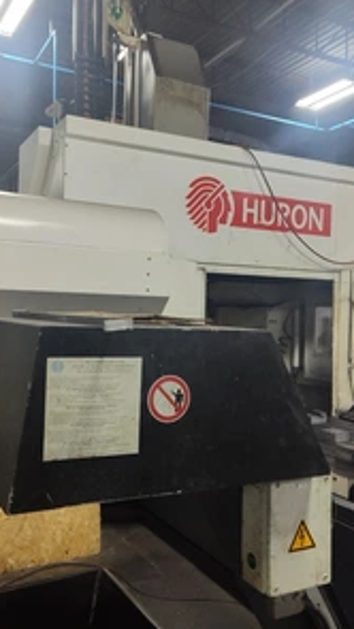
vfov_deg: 58.0
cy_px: 311
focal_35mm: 34
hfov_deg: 34.7
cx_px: 177
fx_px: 567
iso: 913
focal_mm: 5.56
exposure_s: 1/120
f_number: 1.8
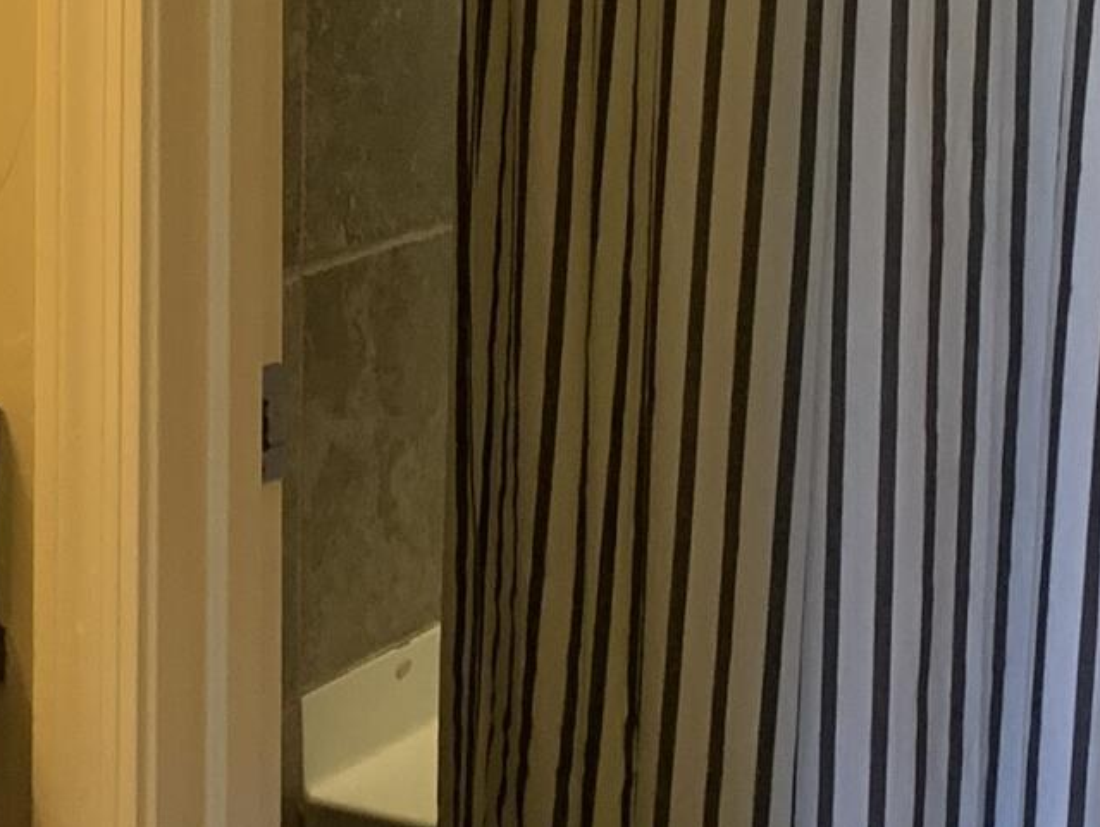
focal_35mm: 122
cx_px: -279
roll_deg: -1.0
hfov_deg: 15.5
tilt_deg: -1.5
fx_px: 3879
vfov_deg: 11.6
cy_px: -465
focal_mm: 4.25
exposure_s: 1/60
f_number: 1.8
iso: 125
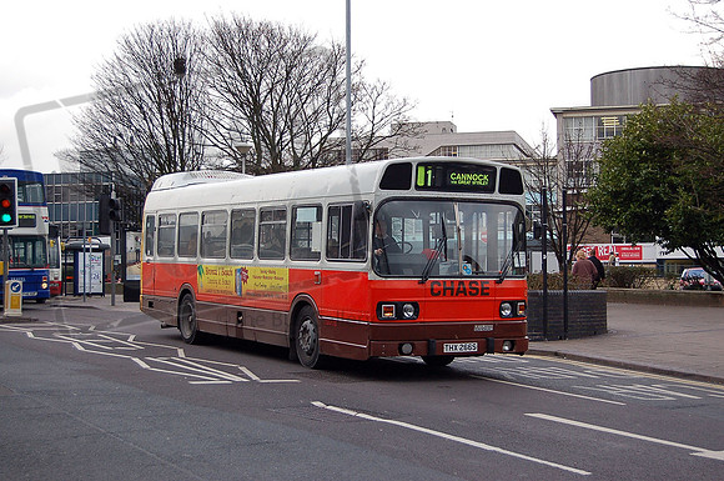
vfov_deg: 23.7
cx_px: 362
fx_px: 1145
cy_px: 240
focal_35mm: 57
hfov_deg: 35.1
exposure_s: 1/640
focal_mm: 38
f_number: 5
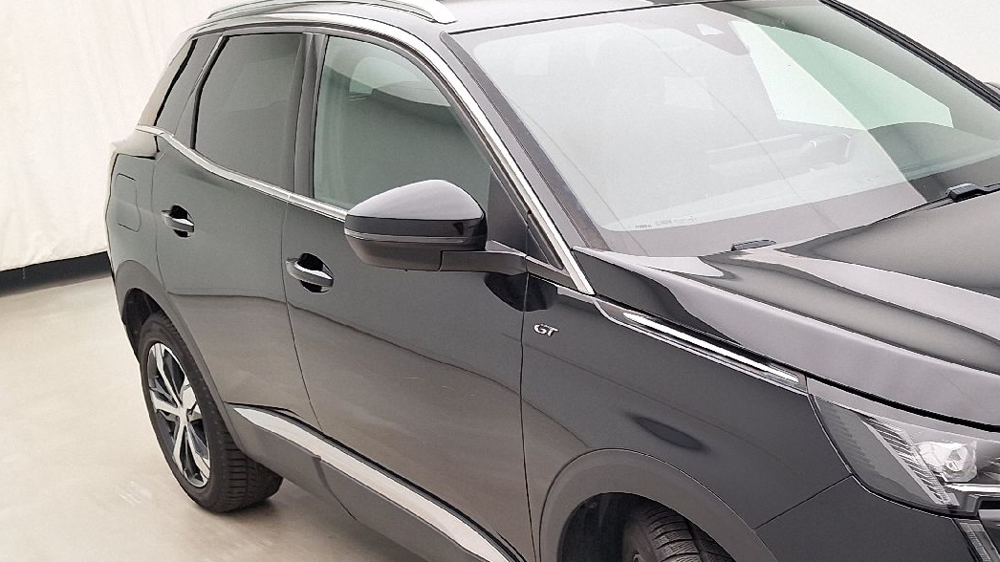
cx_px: 730
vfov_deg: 25.4
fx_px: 1220
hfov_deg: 43.4
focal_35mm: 46
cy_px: 470
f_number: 1.8
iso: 64
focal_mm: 5.54
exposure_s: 1/100
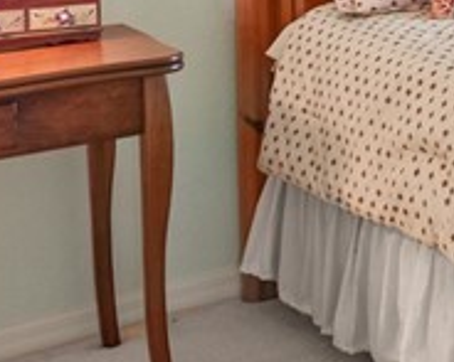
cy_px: -145
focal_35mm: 83
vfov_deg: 17.1
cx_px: 794
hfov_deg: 18.5
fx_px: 1115
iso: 200
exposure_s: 1.3
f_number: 8
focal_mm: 10
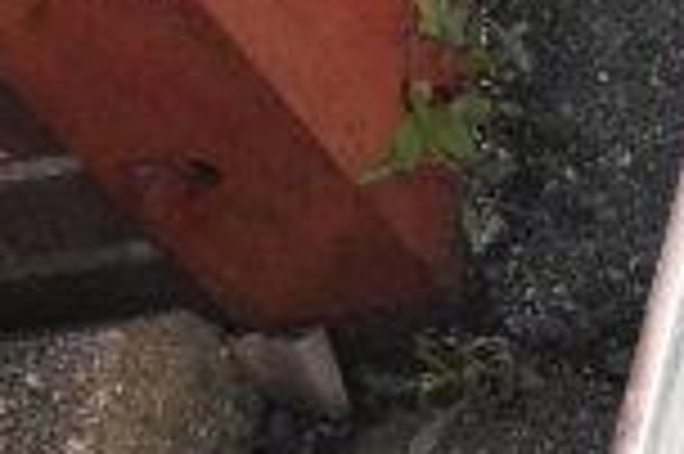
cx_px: 1228
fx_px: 3435
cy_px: 739
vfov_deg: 7.4
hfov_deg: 10.7
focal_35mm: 181
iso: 6400
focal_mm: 30
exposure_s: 1/1600
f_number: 20
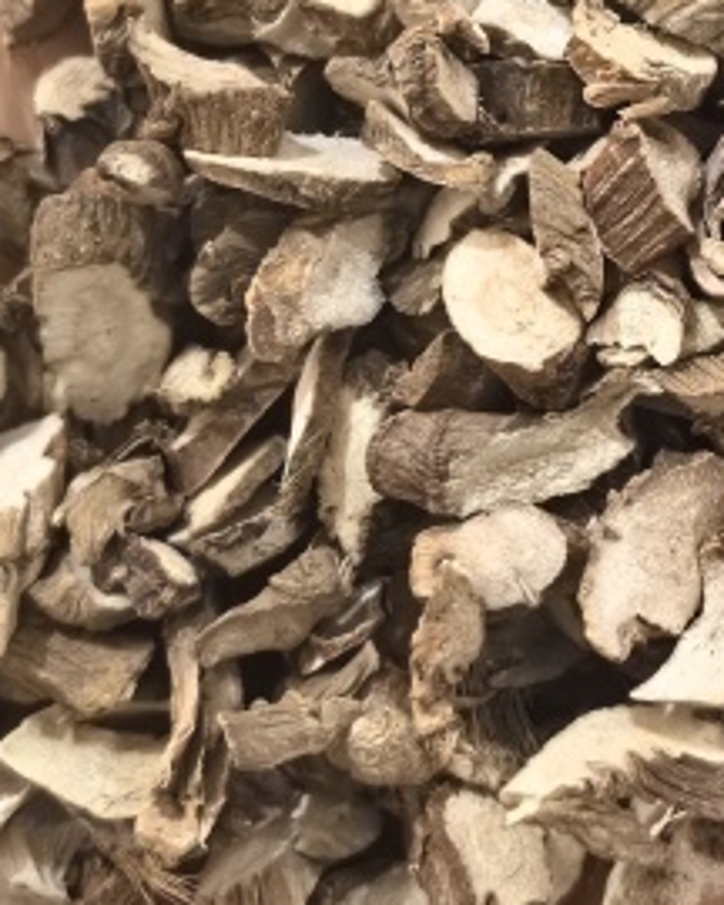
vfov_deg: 18.3
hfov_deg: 14.6
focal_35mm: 104
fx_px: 2786
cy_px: 163
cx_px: 707
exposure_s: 1/100
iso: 500
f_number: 2
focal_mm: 6.35
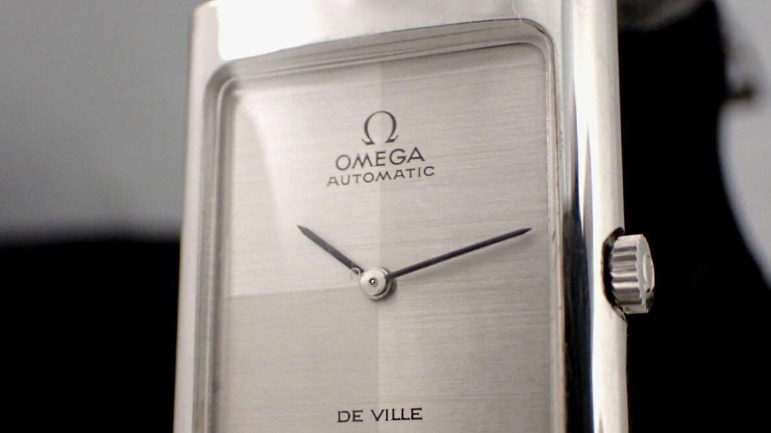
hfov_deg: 32.8
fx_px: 1308
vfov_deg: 18.8
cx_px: 385
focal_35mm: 64
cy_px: 286
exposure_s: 1/60
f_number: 3.5
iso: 800
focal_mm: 10.35
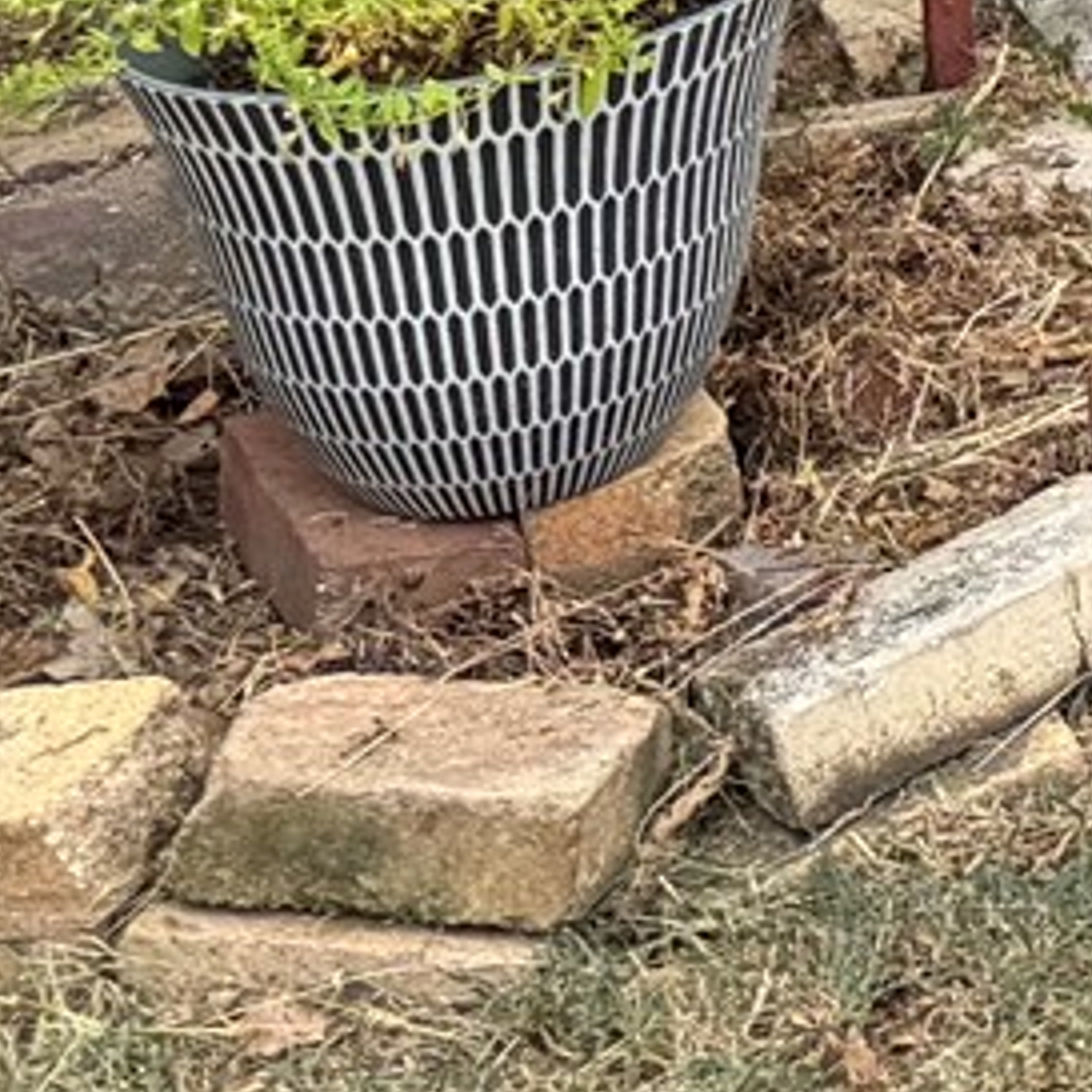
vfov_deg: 10.6
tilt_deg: -8.8
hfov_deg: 9.5
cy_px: -1164
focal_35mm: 149
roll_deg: +0.2
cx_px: 3160
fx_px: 5318
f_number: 1.78
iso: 80
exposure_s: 1/1770
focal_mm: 6.76
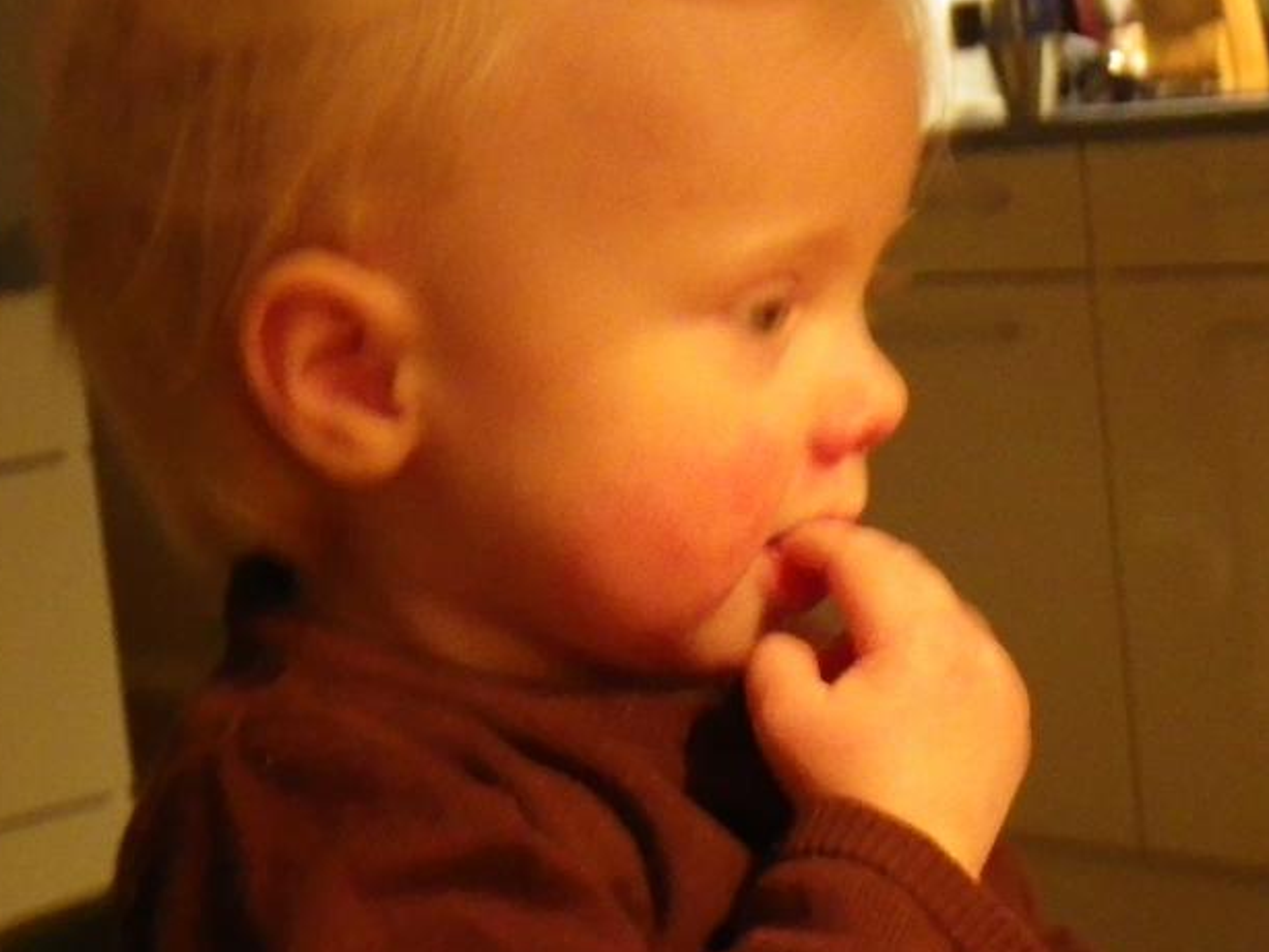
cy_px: 380
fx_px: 3117
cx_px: 862
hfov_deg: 22.9
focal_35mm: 85
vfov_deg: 17.4
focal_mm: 9.1
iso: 800
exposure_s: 1/6
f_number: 4.4
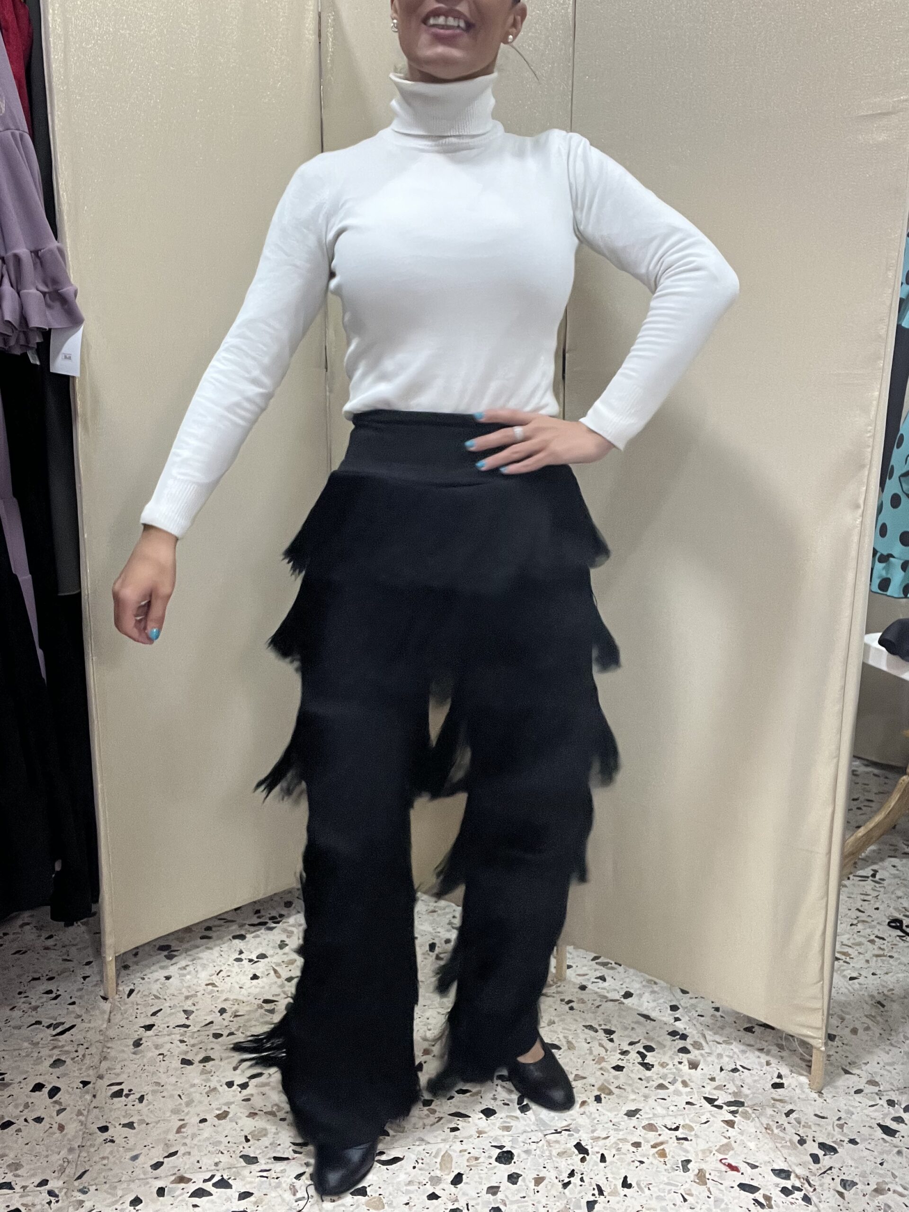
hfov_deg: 46.8
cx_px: 454
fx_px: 1050
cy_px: 606
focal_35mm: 30
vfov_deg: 60.0
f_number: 2.2
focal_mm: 2.71
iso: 200
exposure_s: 1/50
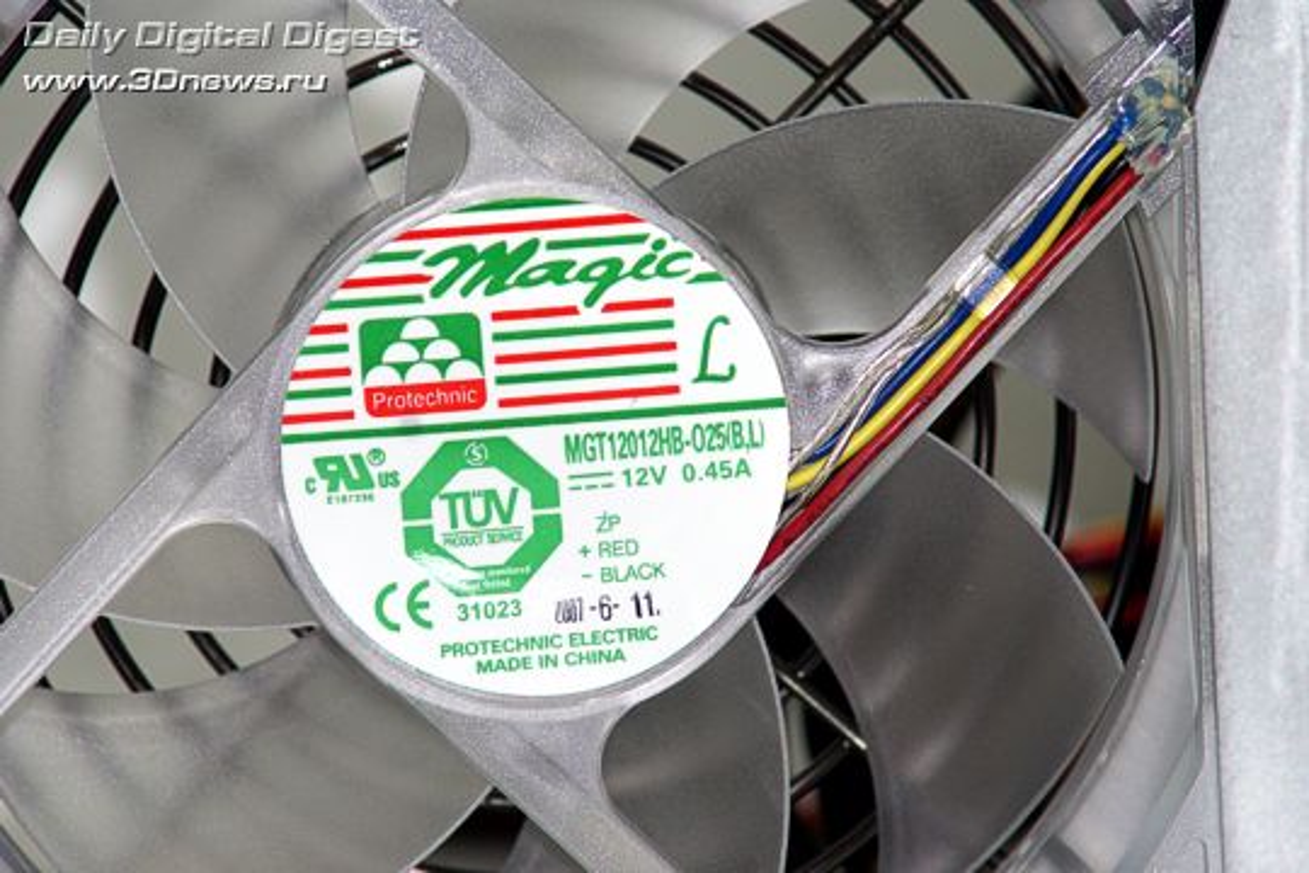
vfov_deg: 4.4
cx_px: 654
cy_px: 436
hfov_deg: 6.5
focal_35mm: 315
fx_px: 11453
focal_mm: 210
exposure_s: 1/125
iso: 400
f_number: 8
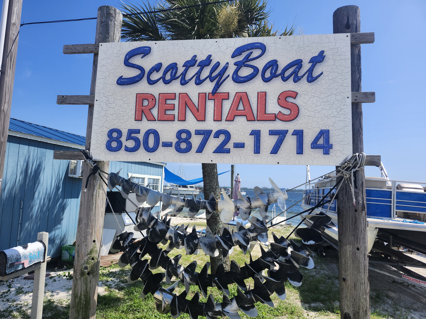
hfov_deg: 73.9
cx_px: 213
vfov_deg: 58.9
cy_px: 160
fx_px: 283
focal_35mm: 23
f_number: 1.8
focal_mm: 5.54
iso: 25
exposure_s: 1/1497
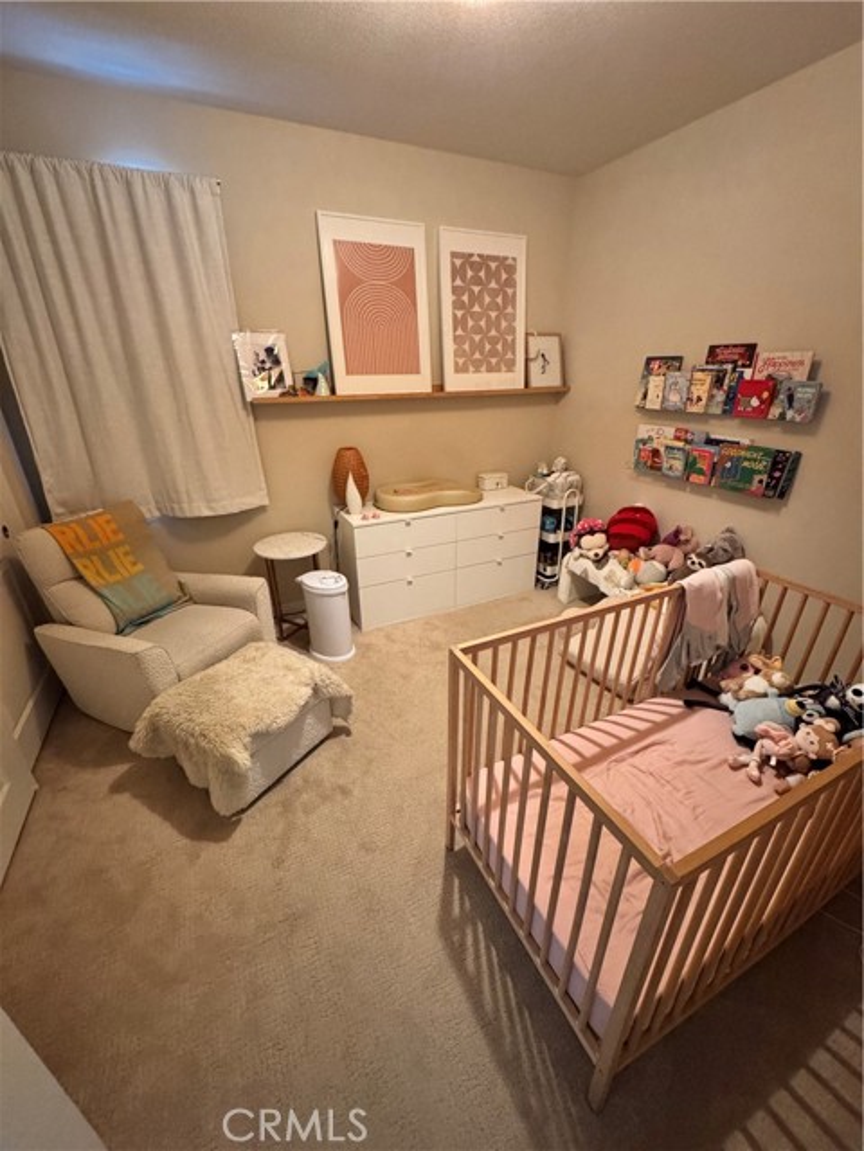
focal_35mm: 14
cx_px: 432
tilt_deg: -24.7
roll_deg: +1.1
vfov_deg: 102.1
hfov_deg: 85.7
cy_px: 576
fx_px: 466
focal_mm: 2.22
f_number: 2.2
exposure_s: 1/60
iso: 1250
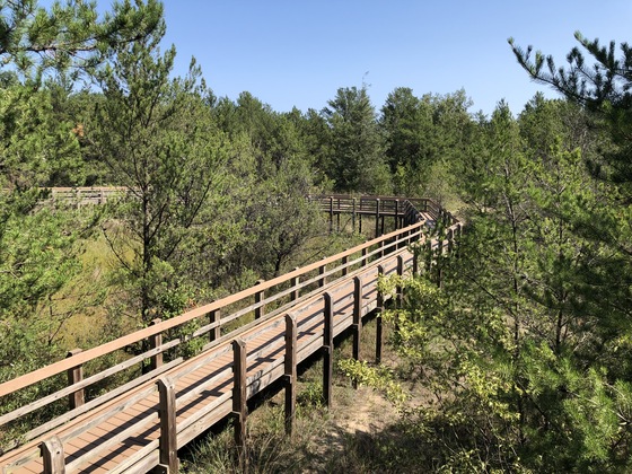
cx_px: 316
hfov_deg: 63.4
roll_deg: -0.3
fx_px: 511
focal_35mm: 28
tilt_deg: -8.2
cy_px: 237
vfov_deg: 49.7
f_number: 1.8
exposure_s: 1/1043
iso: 20
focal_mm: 3.99
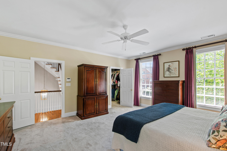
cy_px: 76
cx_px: 114
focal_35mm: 15
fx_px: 95
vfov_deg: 77.3
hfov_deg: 100.4
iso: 100
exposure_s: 1/2
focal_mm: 10
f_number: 8
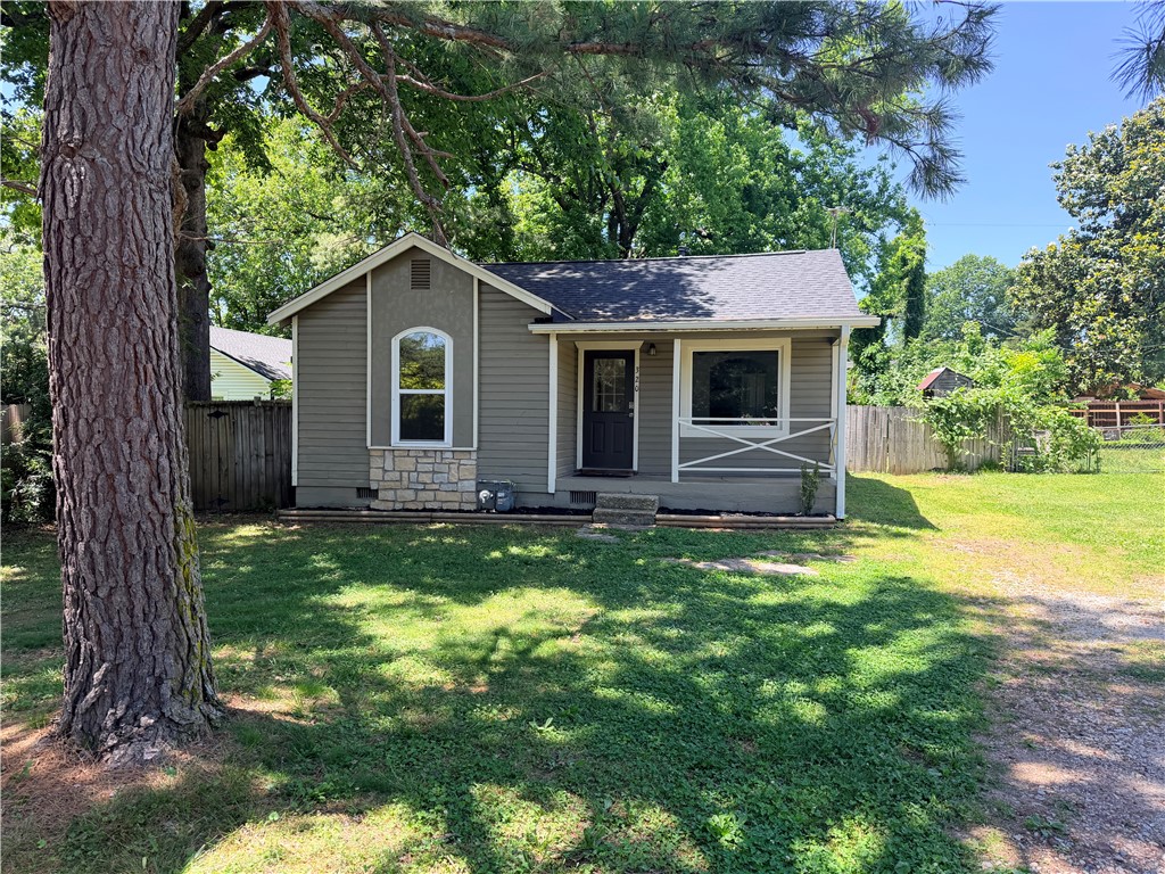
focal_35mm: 24
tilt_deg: -1.0
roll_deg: -0.5
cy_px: 437
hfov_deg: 71.6
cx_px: 582
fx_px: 808
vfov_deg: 56.8
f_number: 1.78
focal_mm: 6.76
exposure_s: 1/931
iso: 100
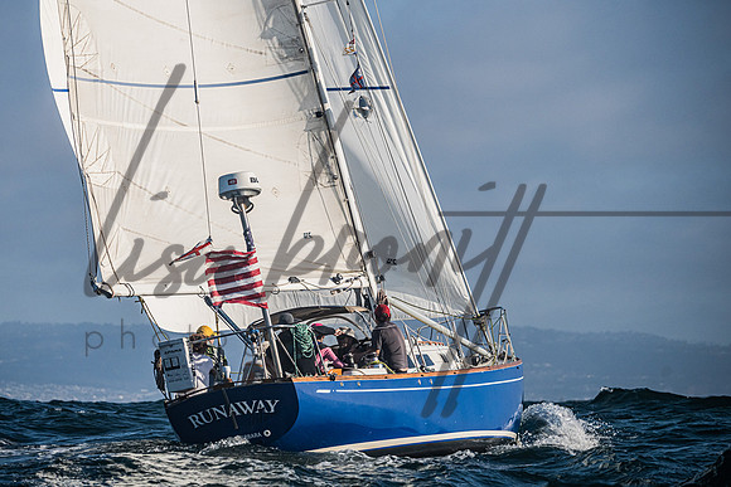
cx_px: 302
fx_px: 5187
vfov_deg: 5.4
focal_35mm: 255
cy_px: 193
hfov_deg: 8.1
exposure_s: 1/8000
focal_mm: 210
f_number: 5.6
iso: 400
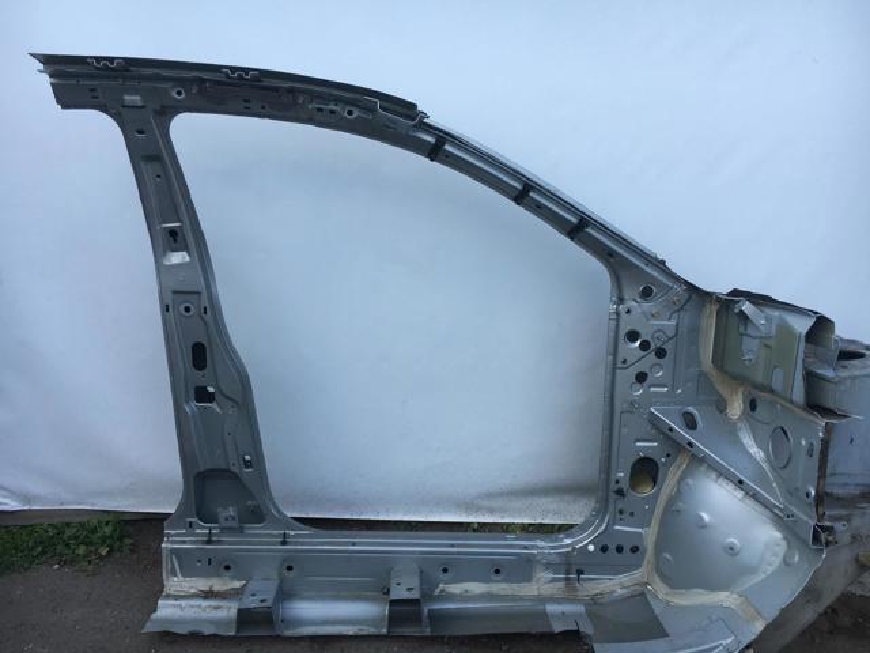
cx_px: 435
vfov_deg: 48.2
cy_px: 326
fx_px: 729
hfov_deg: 61.7
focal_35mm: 29
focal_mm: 4.15
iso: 25
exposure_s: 1/519
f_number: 2.2
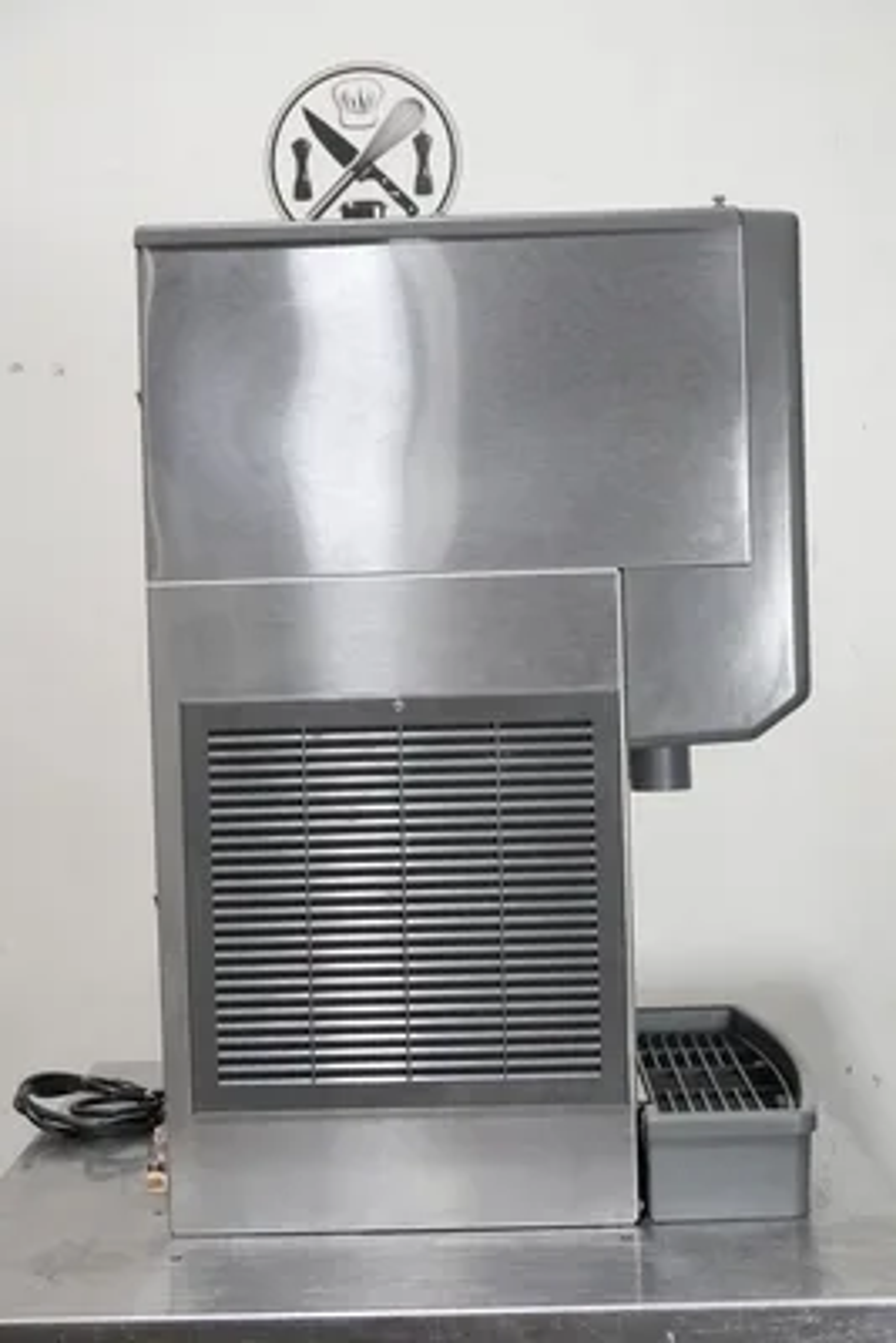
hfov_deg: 22.6
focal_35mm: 60
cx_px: 448
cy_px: 672
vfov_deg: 33.4
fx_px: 2238
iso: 1250
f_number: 4
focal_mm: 22
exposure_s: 1/60
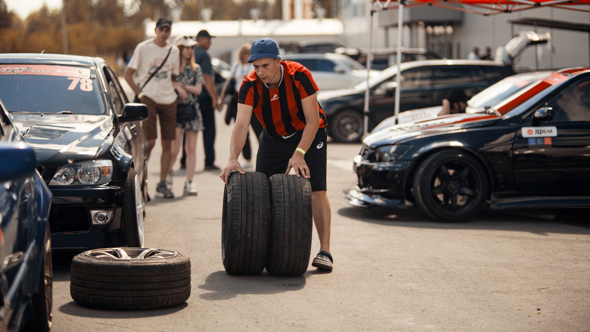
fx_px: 1393
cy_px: 135
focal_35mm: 89
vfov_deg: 13.6
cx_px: 295
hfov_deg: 23.9
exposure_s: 1/800
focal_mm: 85
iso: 100
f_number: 1.8
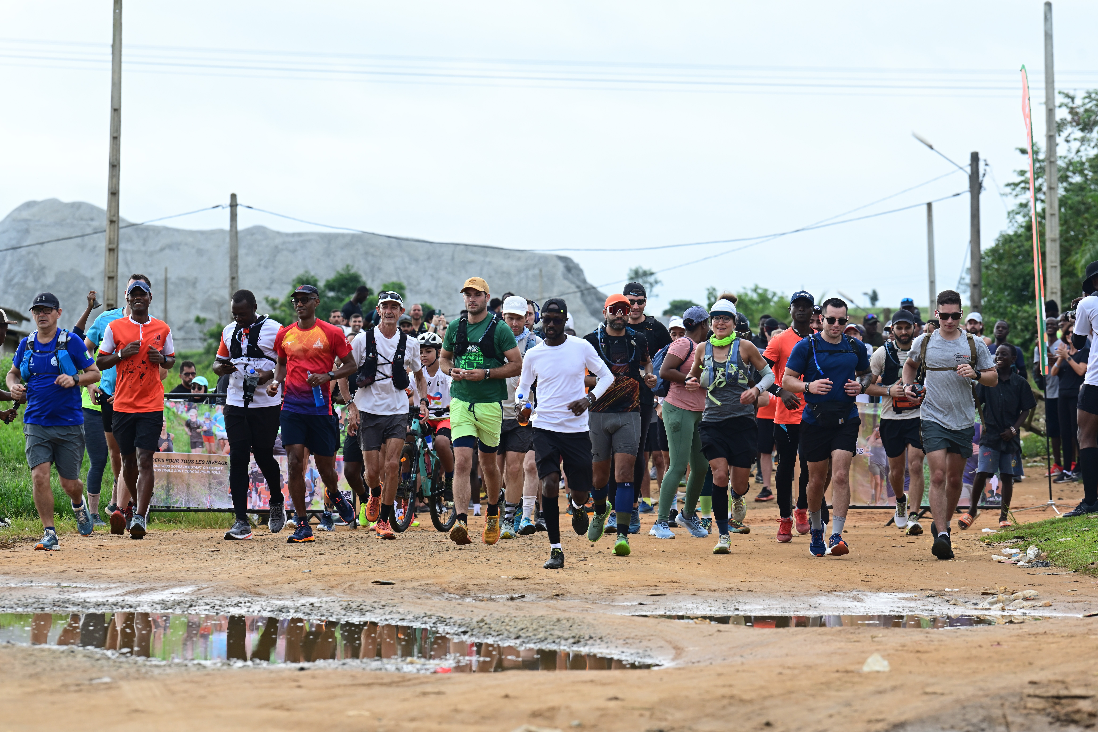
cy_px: 366
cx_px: 549
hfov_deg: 10.3
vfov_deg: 6.9
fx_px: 6100
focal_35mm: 200
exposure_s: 1/250
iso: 250
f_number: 7.1
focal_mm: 200
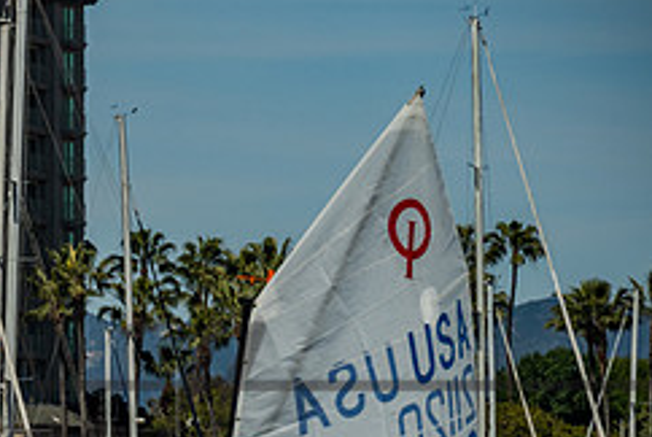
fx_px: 9810
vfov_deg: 2.5
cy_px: 504
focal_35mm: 541
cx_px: -207
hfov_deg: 3.8
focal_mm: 200
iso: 250
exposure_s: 1/800
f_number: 10
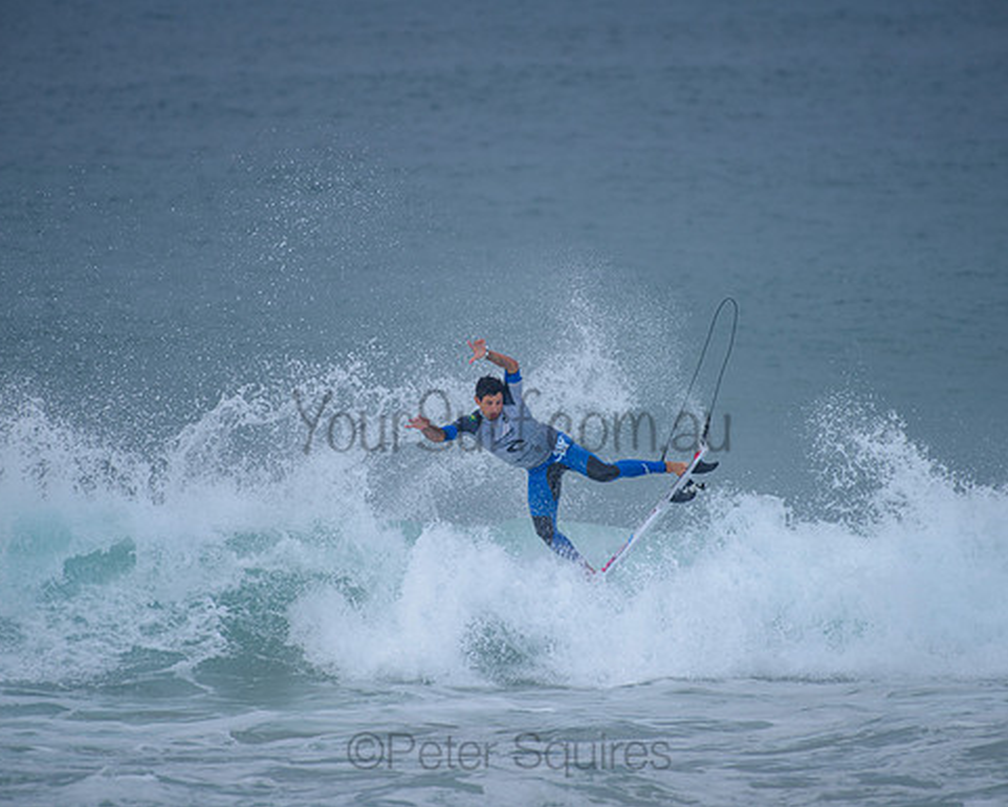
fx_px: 16889
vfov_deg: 2.7
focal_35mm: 566
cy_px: 404
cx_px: 509
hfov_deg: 3.4
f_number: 5.6
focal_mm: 500
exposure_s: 1/800
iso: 180
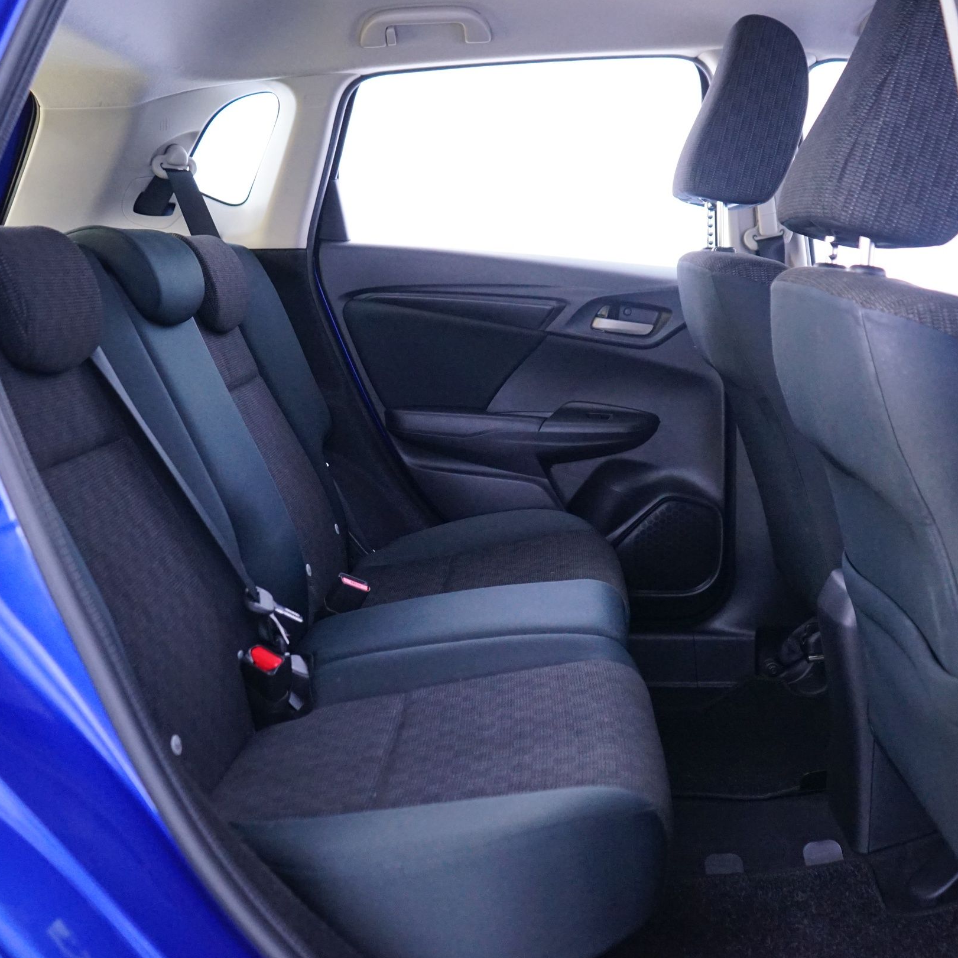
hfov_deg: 43.8
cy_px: 481
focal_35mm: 38
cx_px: 504
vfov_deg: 43.9
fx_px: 1190
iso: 3200
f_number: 3.5
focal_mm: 29
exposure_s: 1/20
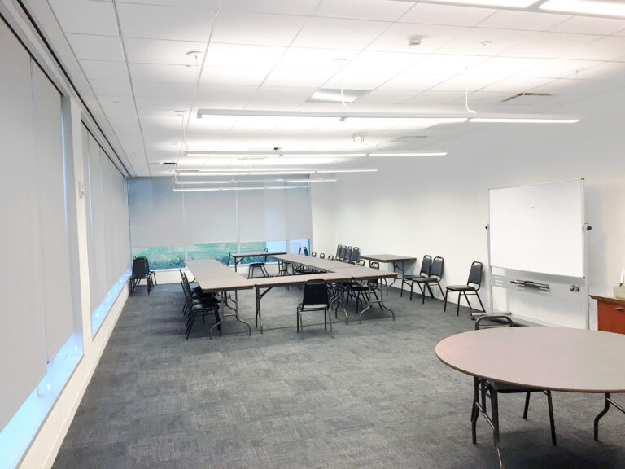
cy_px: 234
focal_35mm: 29
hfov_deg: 61.7
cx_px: 312
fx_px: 524
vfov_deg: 48.2
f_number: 2.2
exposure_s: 1/30
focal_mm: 4.15
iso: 40
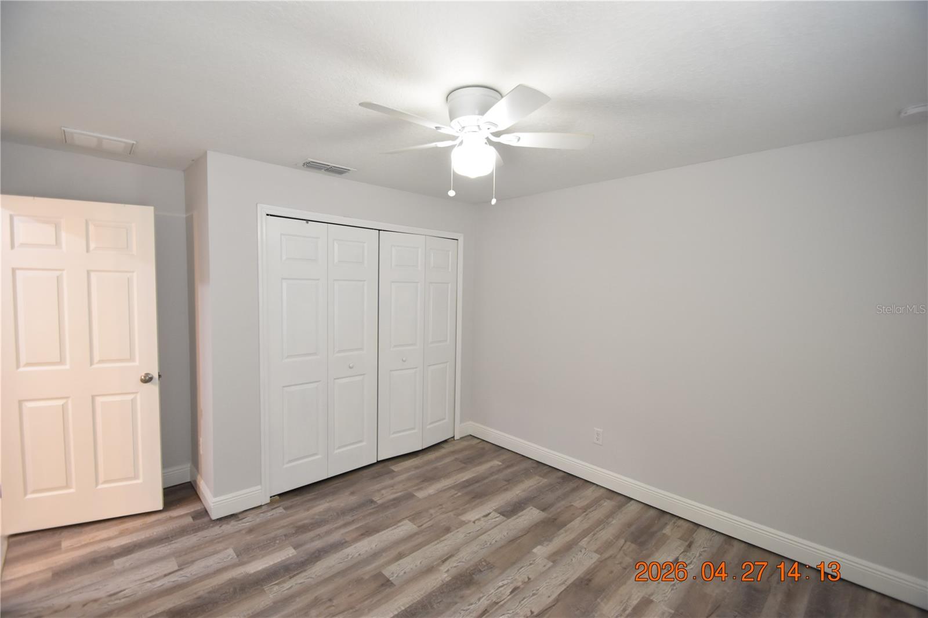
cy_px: 309
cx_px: 464
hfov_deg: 100.4
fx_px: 387
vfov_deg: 77.3
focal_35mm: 15
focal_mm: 10
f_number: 3.5
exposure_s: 1/30
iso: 800
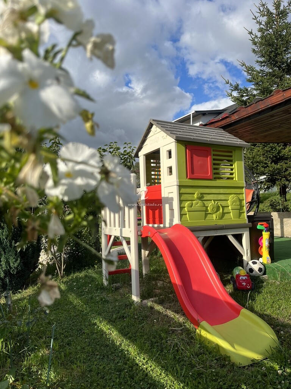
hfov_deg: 53.1
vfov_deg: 67.3
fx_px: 291
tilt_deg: +1.3
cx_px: 146
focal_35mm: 26
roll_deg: +0.0
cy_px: 194
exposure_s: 1/1890
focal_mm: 5.1
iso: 50
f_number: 1.6
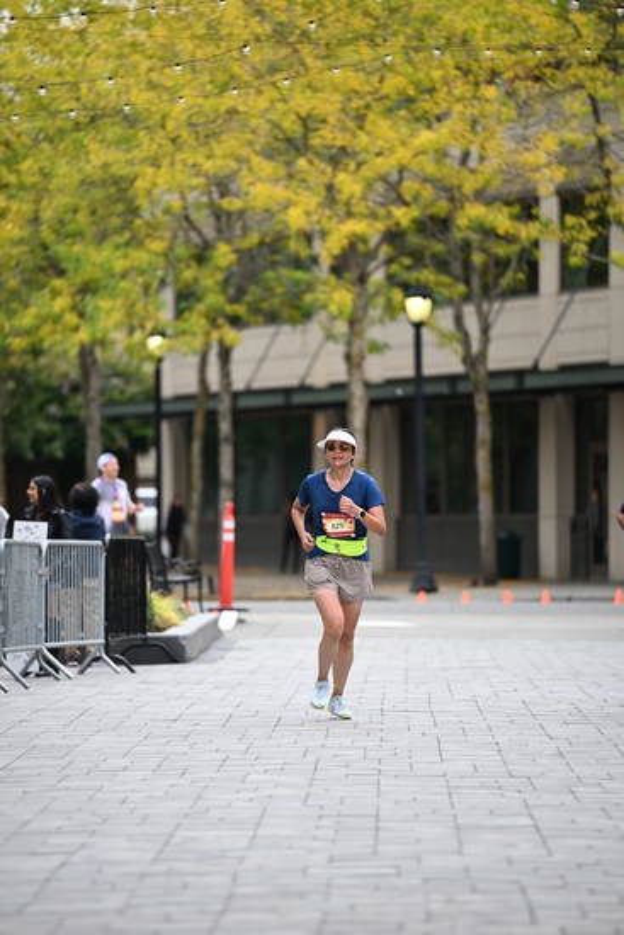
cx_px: 312
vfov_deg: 10.3
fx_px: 5196
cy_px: 468
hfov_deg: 6.9
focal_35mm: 200
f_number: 2.8
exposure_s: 1/2500
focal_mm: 200
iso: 640
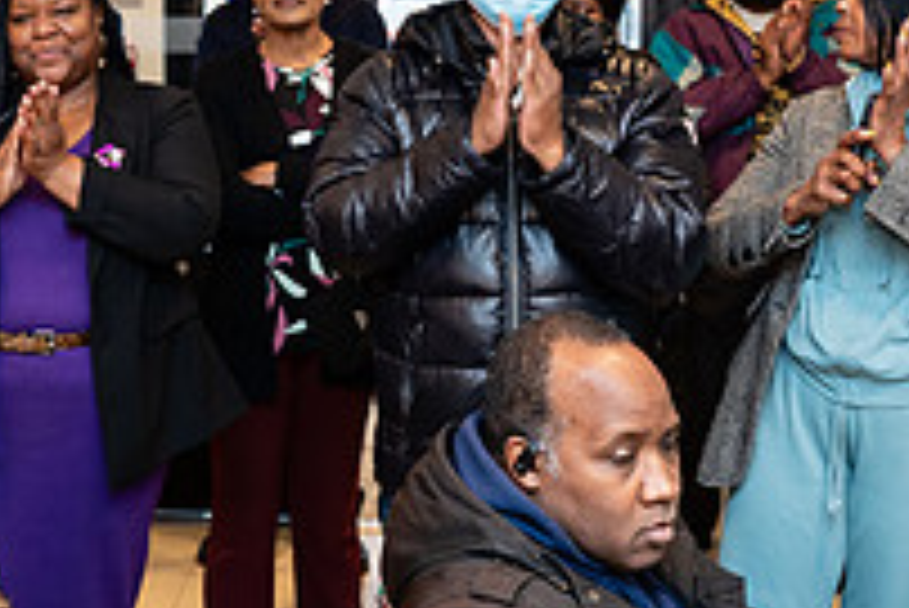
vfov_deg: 19.6
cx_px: 171
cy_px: 146
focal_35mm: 69
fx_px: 1743
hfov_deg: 28.5
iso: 400
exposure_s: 1/125
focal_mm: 24
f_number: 3.2
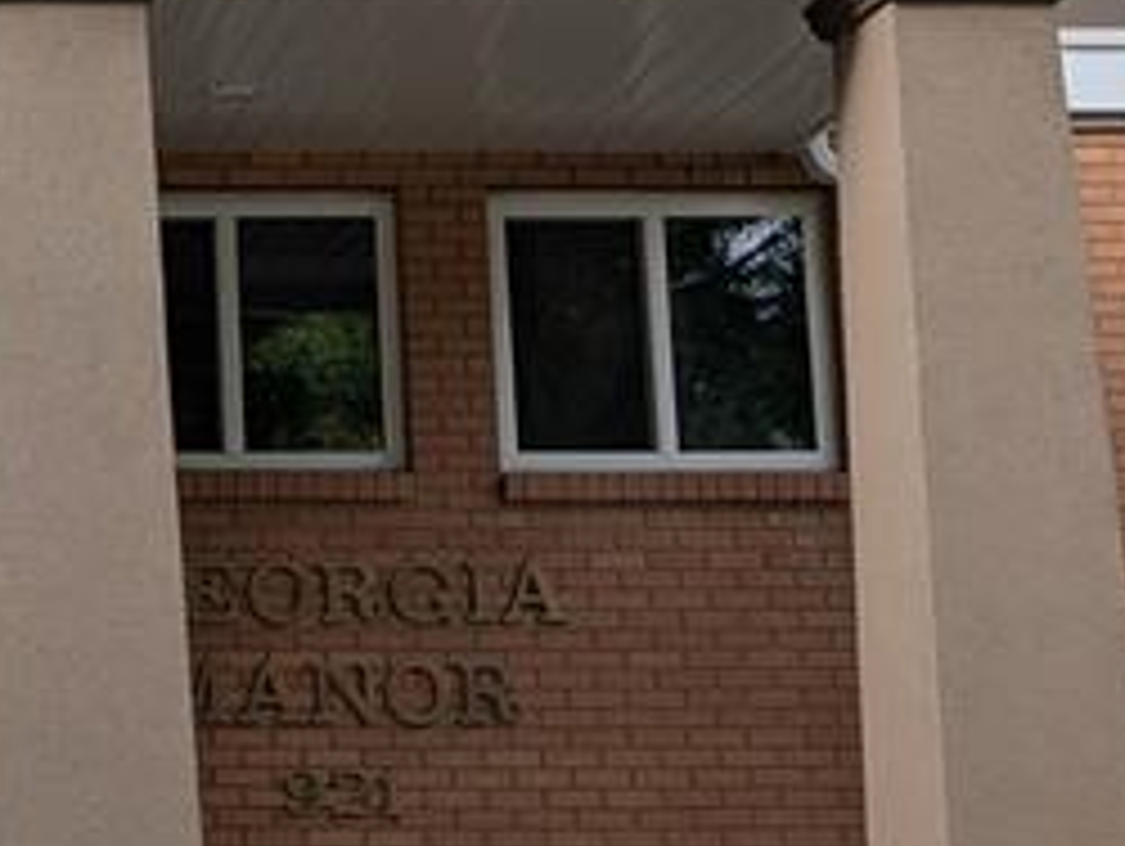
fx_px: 3188
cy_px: 292
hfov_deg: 18.8
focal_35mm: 98
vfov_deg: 15.1
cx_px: -261
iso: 18
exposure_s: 1/226
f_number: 1.68
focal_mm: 6.9
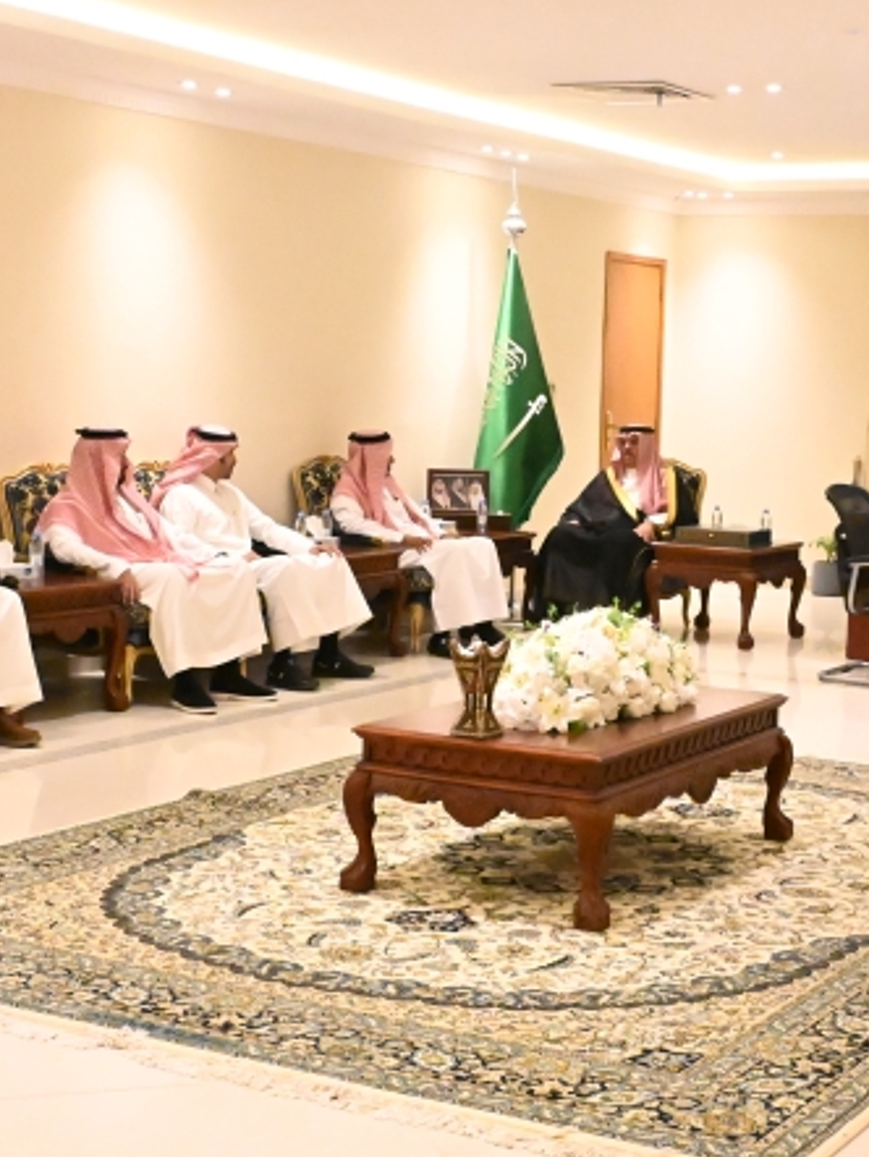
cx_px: 654
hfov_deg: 22.7
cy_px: 555
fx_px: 2143
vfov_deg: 30.2
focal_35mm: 64
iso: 32000
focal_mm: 29.5
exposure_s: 1/160
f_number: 10
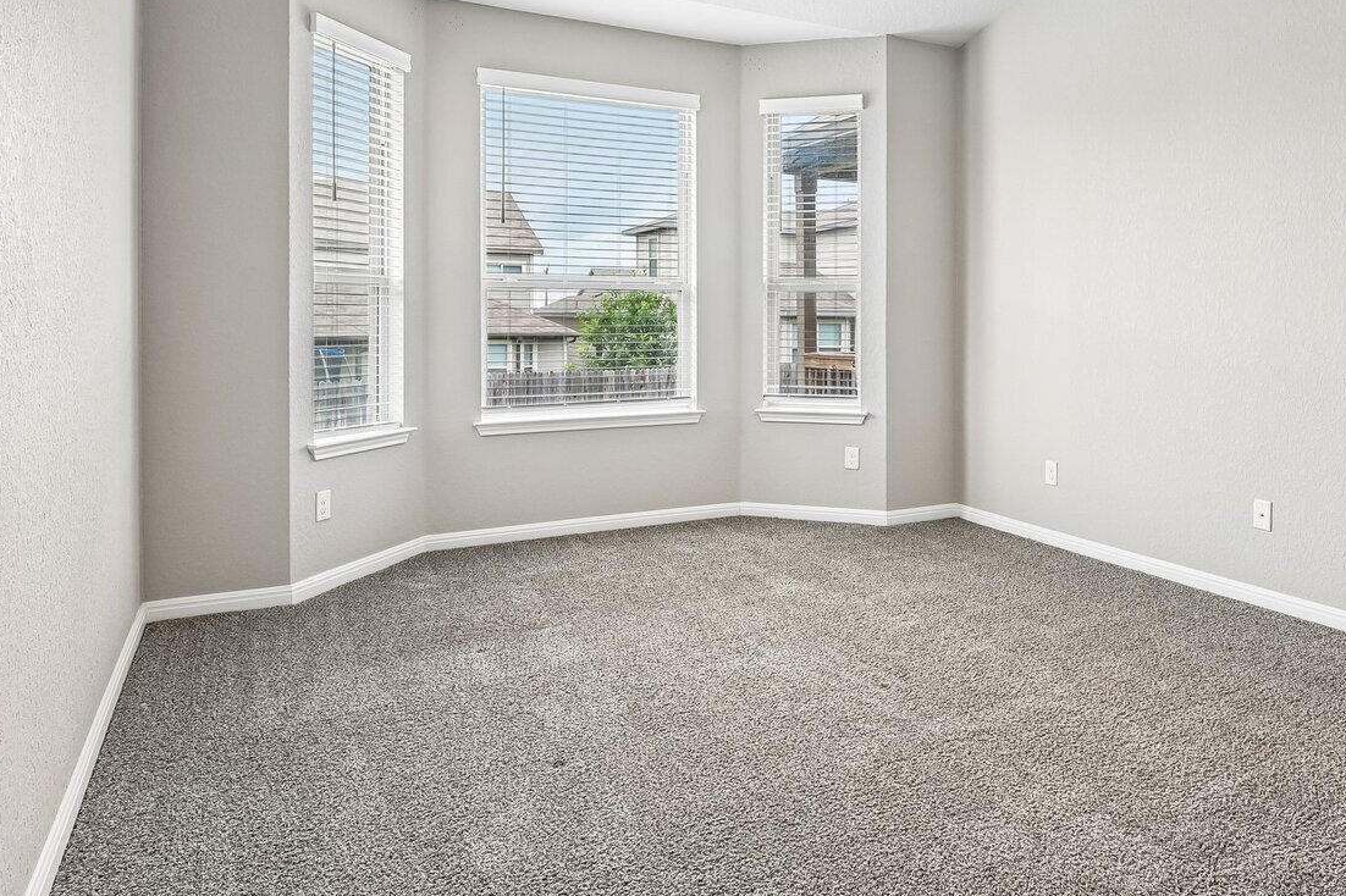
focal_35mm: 25
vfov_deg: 50.6
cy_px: 320
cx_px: 798
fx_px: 934
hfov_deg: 70.9
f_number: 8
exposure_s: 1/15
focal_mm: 17
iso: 720
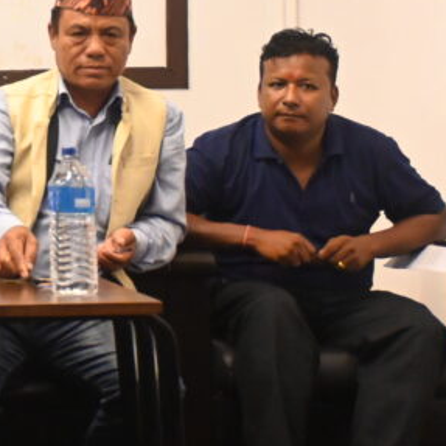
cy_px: 61
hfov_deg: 15.2
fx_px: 1523
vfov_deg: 16.5
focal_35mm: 105
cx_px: -263
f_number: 4.2
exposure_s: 1/80
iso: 3200
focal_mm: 23
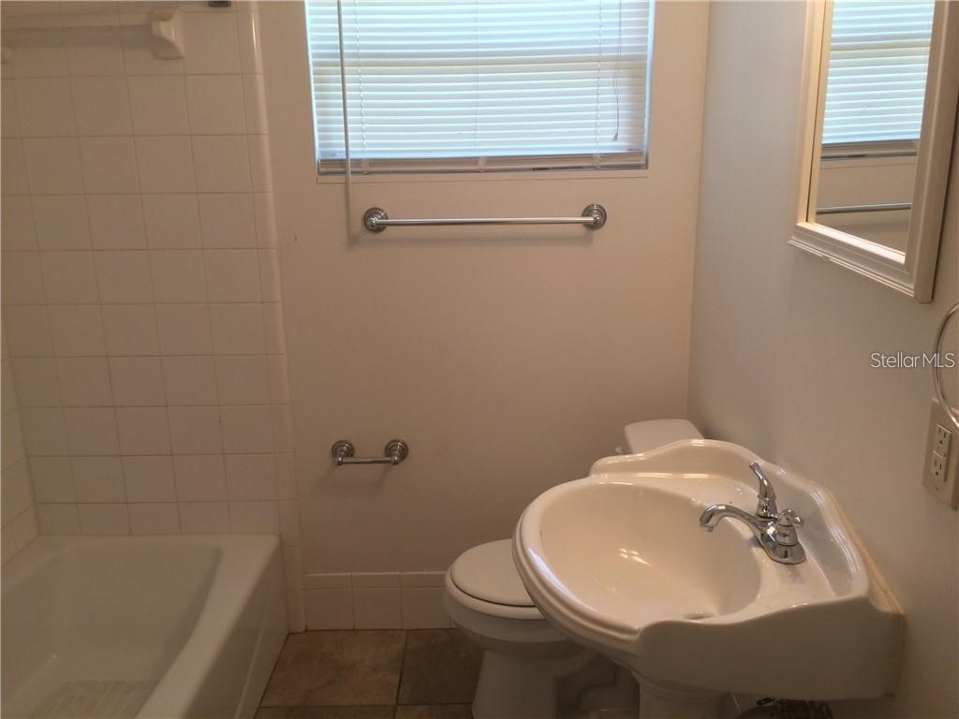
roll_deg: +1.7
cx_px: 480
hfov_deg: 61.7
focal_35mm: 29
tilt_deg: -16.2
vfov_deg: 48.2
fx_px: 803
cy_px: 360
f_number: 2.2
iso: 64
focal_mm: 4.15
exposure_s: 1/30
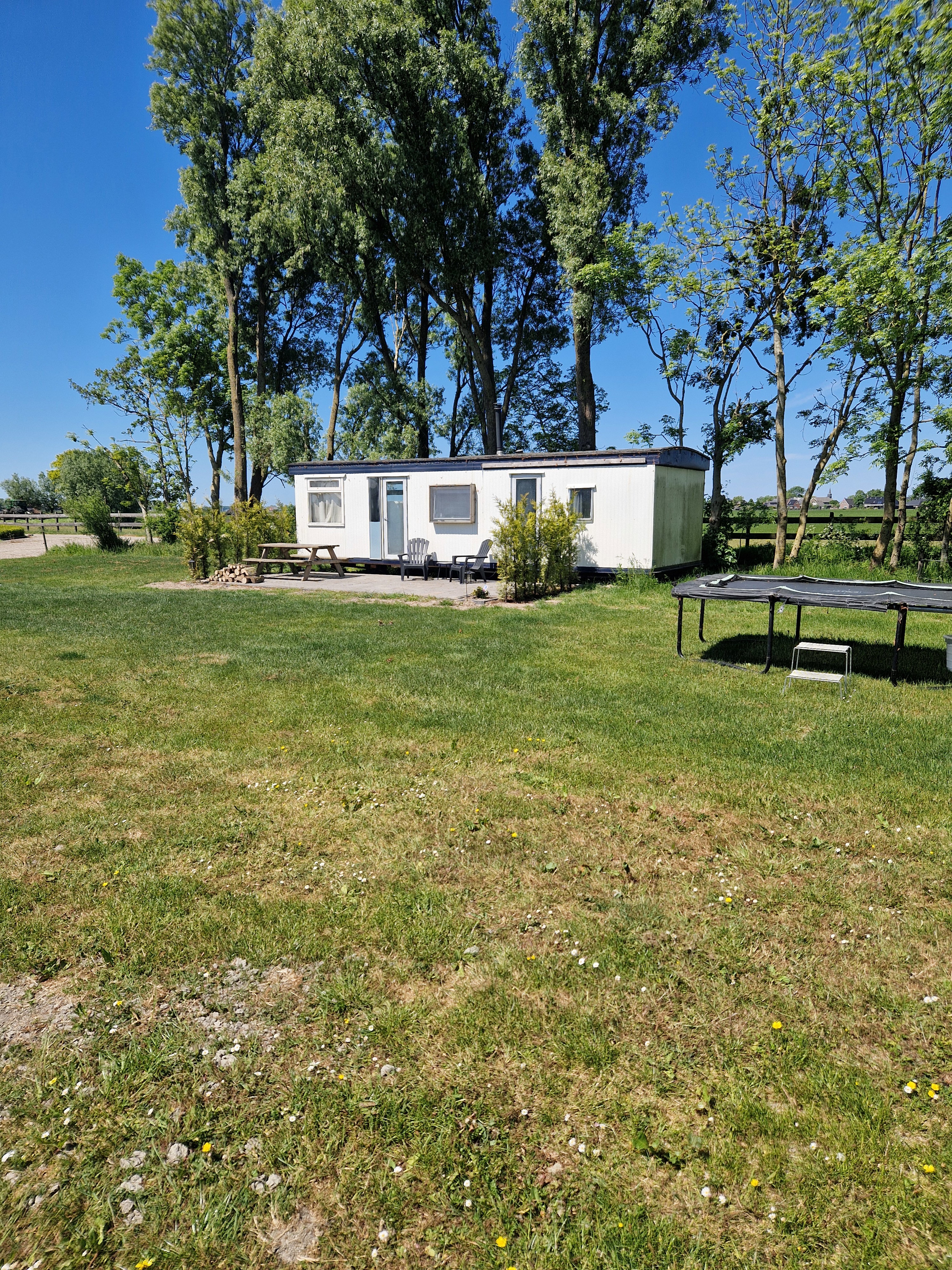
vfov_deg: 73.9
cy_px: 635
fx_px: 843
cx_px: 476
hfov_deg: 58.9
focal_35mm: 23
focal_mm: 5.4
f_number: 1.8
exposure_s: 1/1872
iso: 50
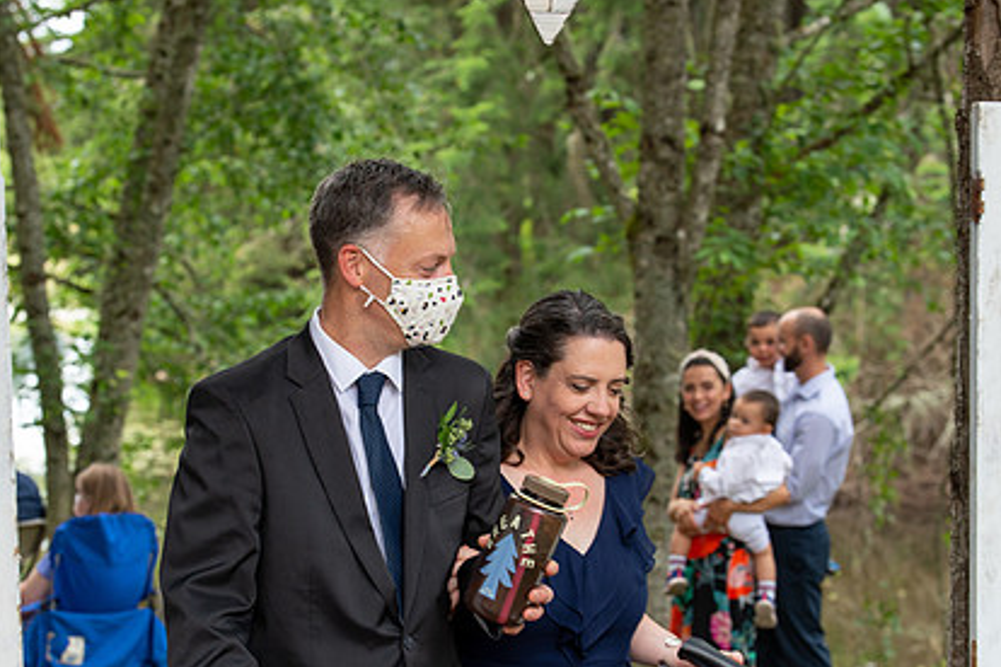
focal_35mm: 115
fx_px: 3197
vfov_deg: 11.9
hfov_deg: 17.8
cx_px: 428
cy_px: 422
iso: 400
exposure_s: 1/125
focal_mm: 82
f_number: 5.6
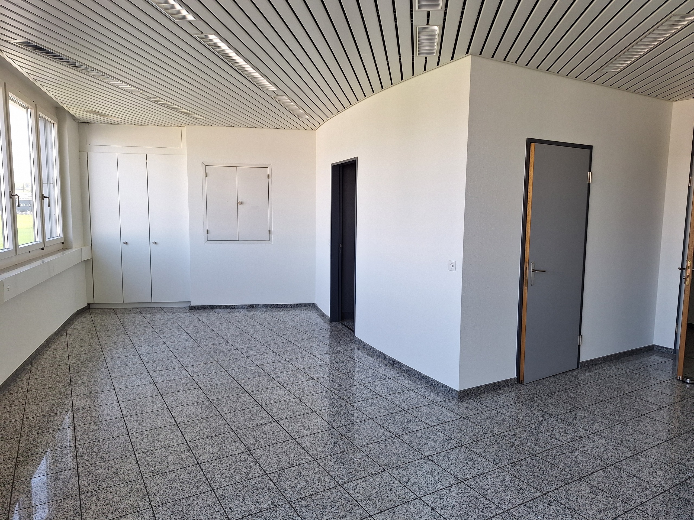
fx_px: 461
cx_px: 347
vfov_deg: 58.9
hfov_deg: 73.9
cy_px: 260
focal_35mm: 23
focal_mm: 5.54
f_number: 1.8
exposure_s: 1/113
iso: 40
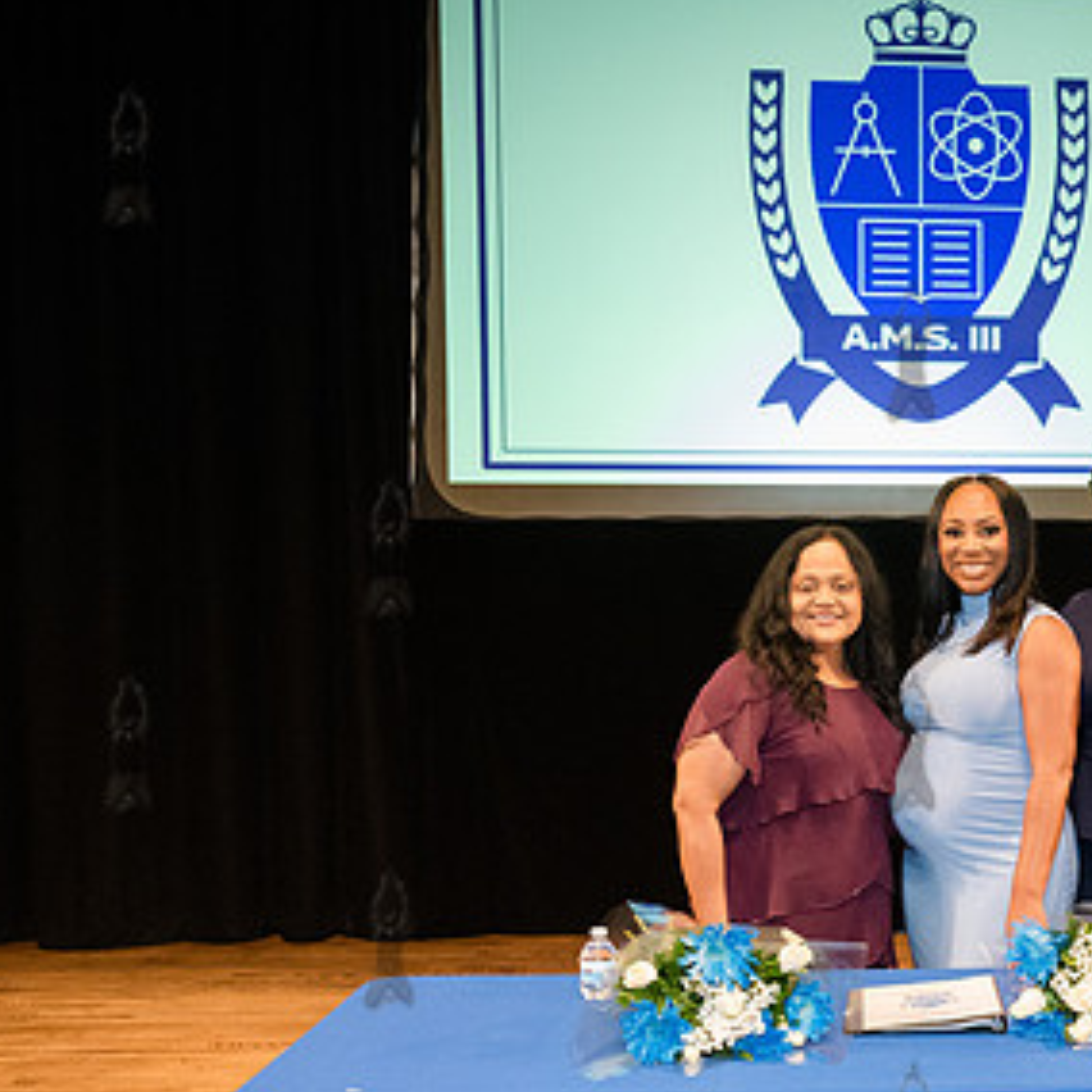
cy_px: 740
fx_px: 1713
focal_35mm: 48
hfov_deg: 33.6
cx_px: 972
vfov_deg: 35.0
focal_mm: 26
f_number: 5
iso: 5000
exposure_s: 1/200
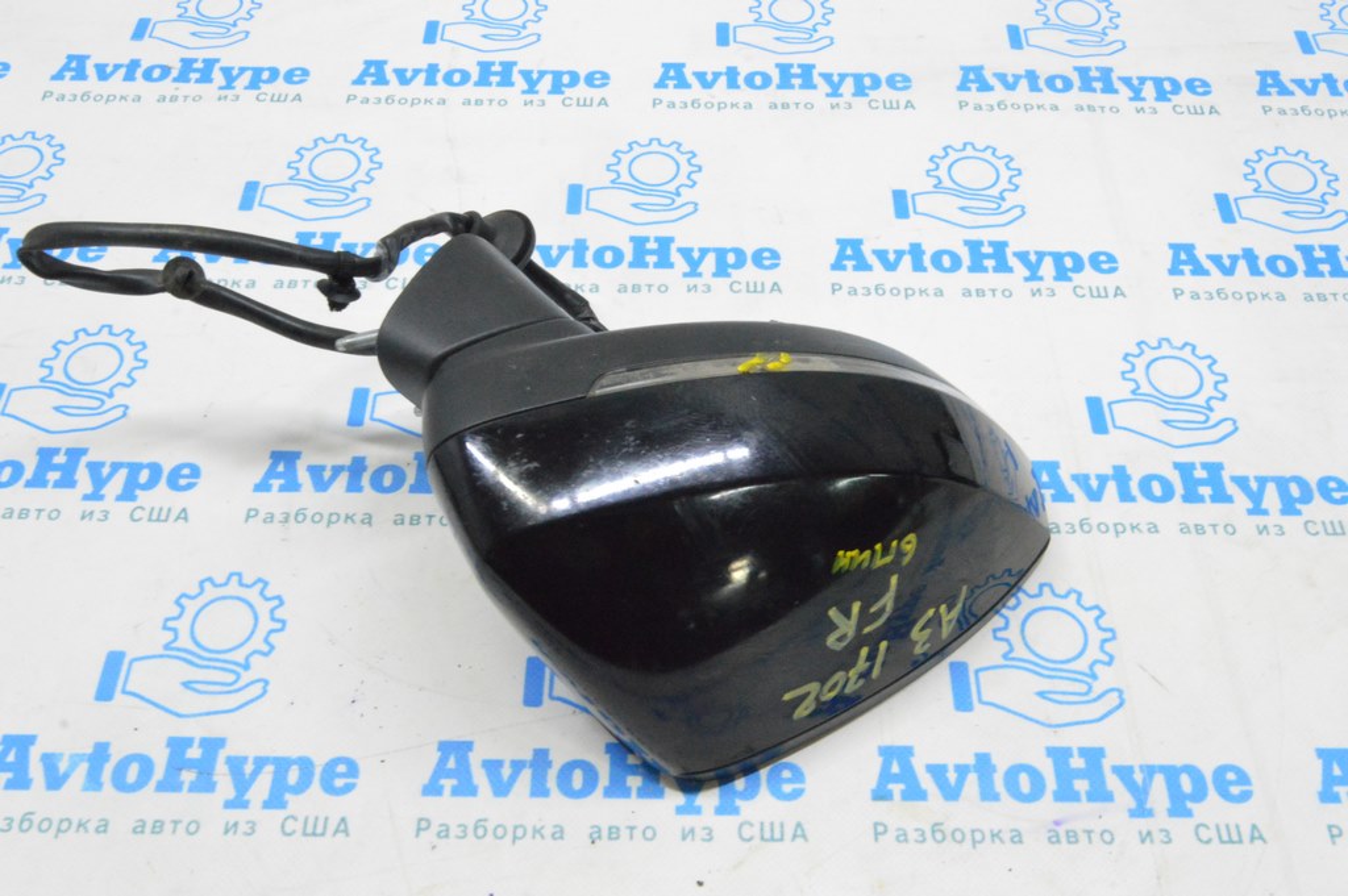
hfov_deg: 49.6
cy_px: 448
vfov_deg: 34.2
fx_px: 1459
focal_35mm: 39
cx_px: 674
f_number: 20
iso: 6400
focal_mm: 26
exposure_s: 1/15
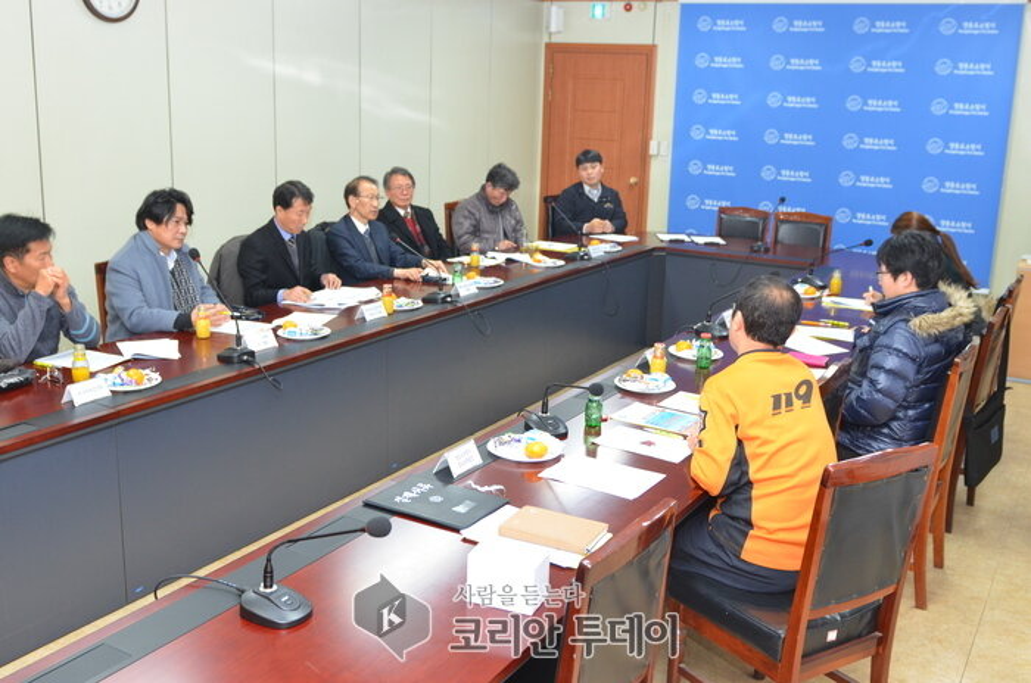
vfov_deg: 36.7
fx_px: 1029
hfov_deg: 53.2
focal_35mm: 36
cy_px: 342
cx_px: 516
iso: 800
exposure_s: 1/60
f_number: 4
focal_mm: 24
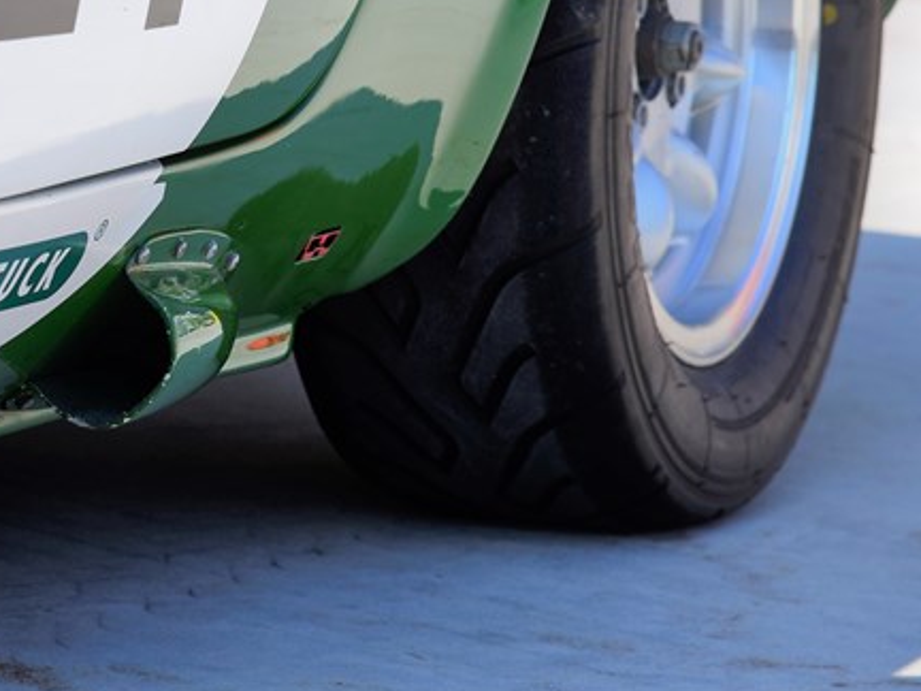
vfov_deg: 5.8
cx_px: 275
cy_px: 17
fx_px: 6811
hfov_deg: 7.7
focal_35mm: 256
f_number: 8
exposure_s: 1/250
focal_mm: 120
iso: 200
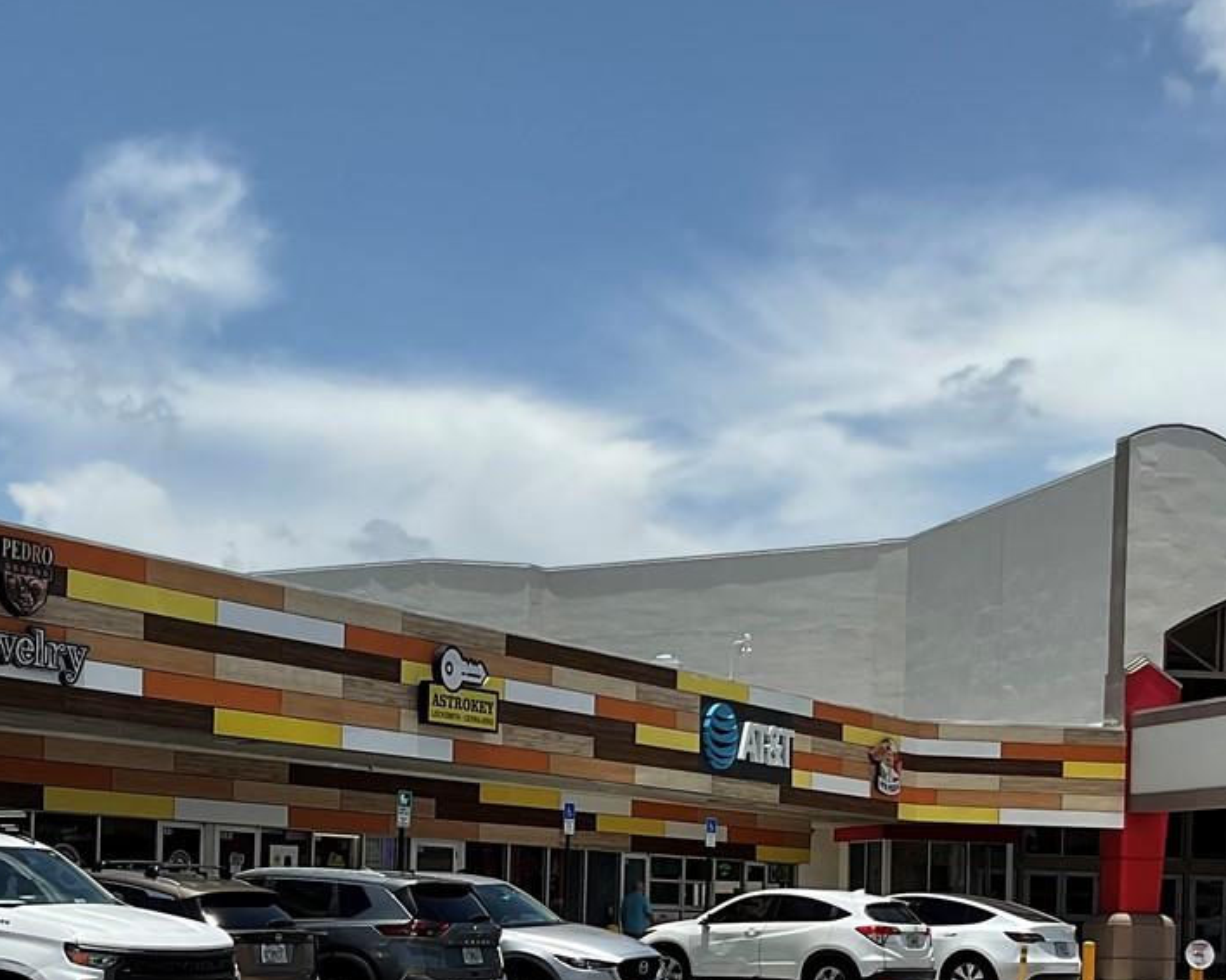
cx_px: 379
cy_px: 880
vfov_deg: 23.2
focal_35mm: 64
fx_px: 2322
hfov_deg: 29.3
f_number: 1.8
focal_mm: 3
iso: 16
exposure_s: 1/2959
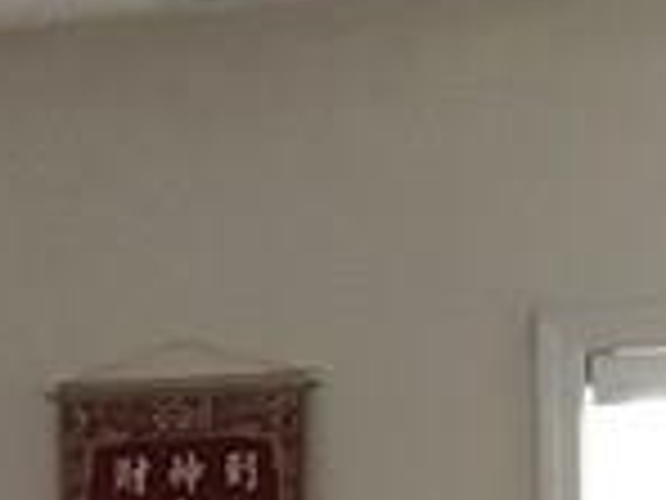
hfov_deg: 8.2
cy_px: 685
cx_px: -1539
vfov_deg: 7.6
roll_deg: -0.5
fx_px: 3732
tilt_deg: +1.5
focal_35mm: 194
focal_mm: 3.99
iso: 40
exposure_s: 1/23
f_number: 1.8
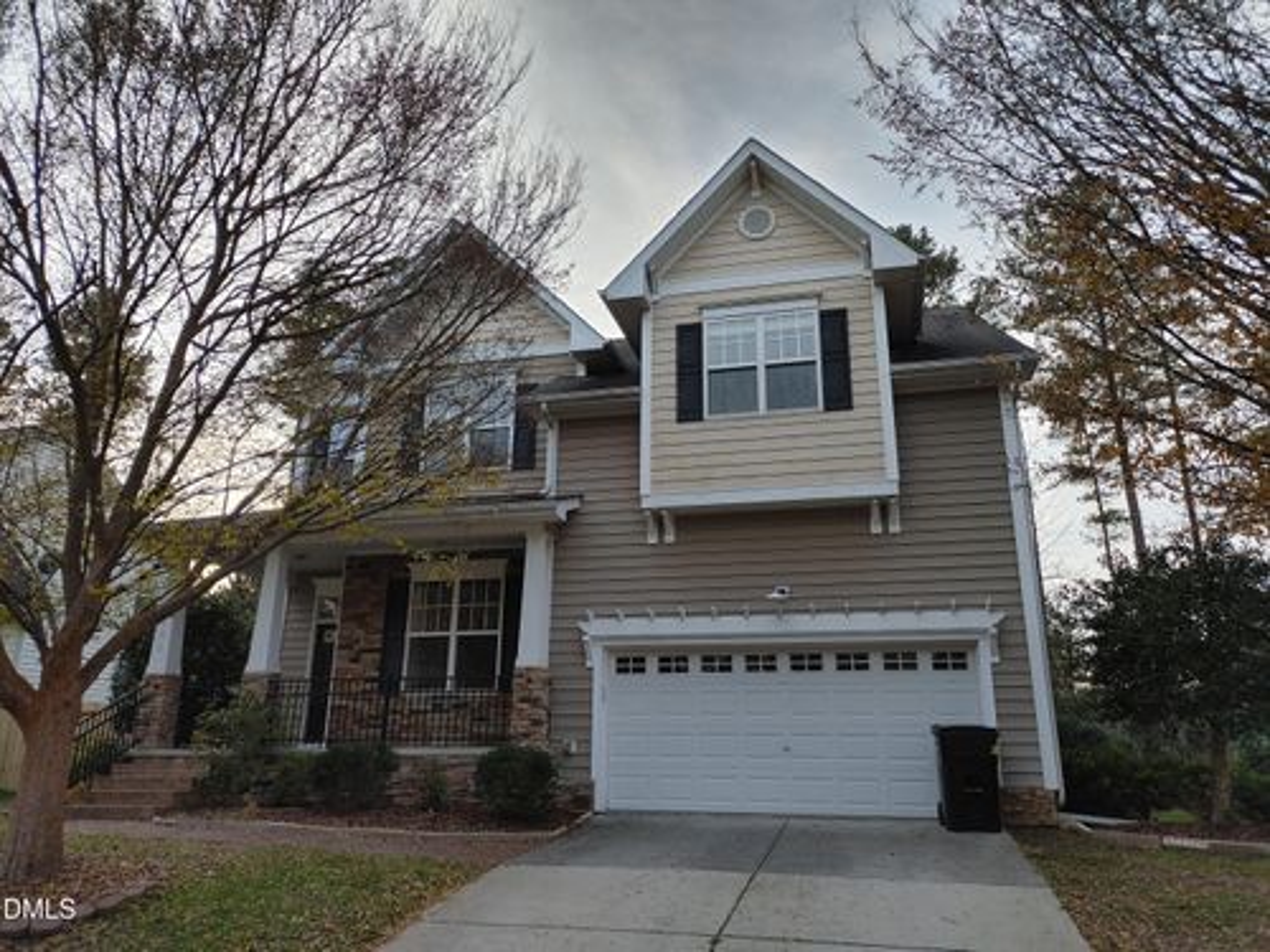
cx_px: 635
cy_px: 476
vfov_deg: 53.1
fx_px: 954
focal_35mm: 26
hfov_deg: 67.3
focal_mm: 5.58
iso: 50
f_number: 1.8
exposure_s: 1/142
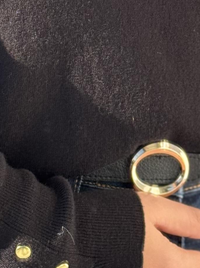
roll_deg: +1.4
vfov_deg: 9.2
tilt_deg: -27.3
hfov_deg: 7.0
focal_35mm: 213
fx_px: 1642
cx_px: 105
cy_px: 18
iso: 64
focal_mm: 6.76
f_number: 1.78
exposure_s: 1/372
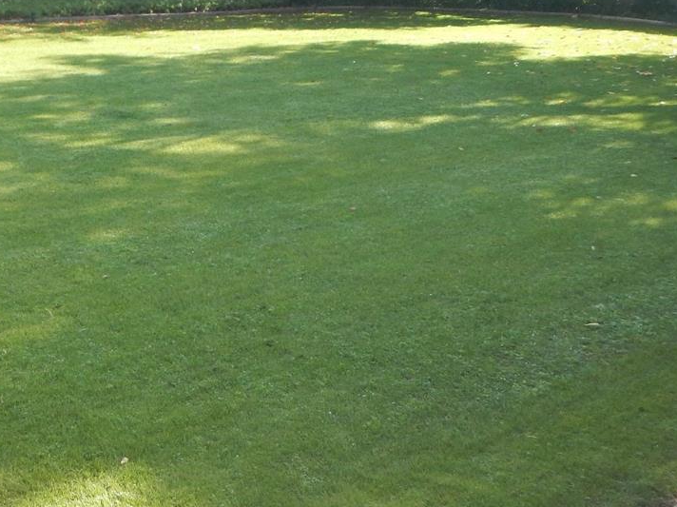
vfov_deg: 24.6
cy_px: 159
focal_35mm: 59
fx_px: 1153
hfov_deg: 31.2
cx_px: 63
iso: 200
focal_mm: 5
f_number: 3.9
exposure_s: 1/250
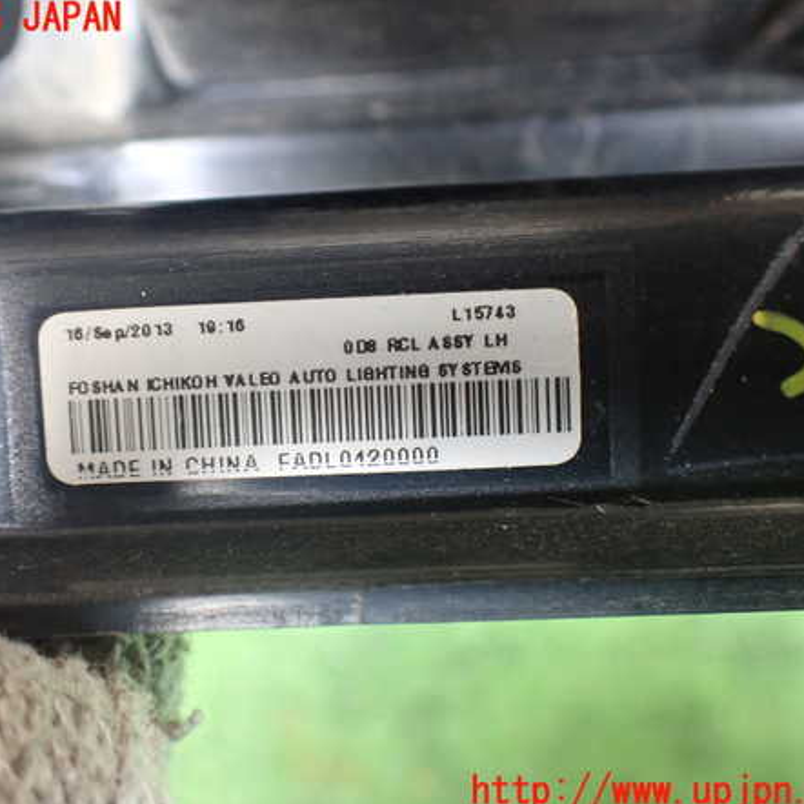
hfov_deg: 45.9
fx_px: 946
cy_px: 406
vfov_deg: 46.0
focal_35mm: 36
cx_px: 337
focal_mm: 5.4
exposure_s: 1/80
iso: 800
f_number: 2.3
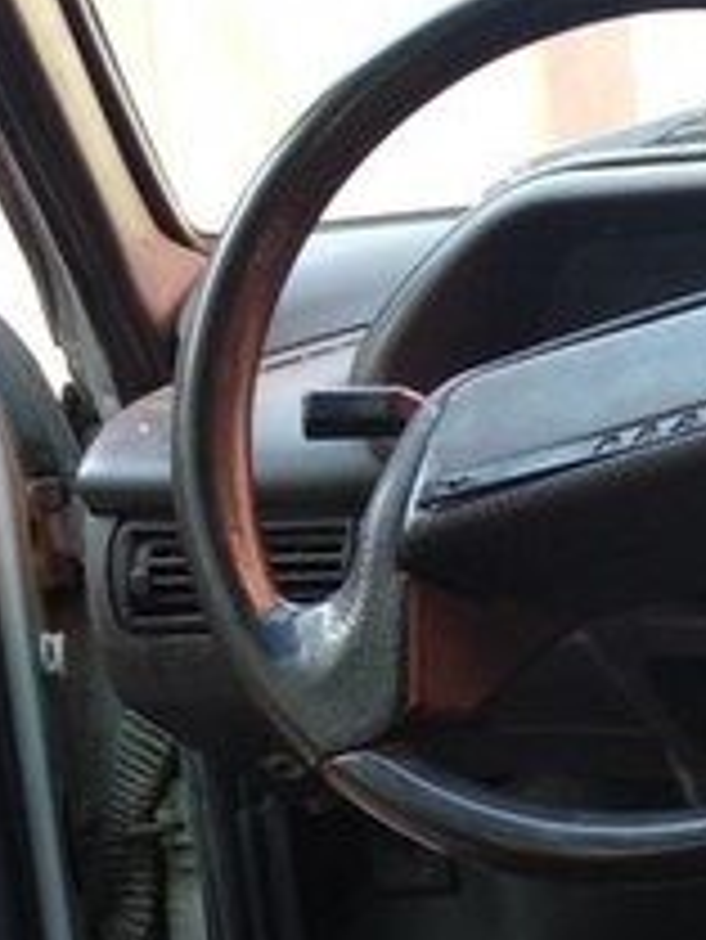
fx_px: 2228
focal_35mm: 82
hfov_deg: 15.8
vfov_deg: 23.6
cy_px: 699
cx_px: 1210
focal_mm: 3.83
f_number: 2.2
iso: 200
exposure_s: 1/50
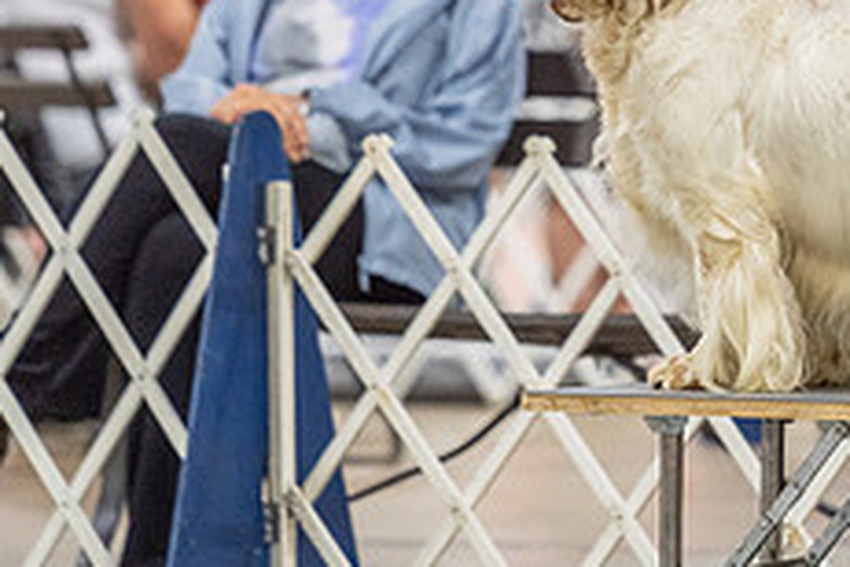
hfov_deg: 4.1
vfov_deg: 2.7
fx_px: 11852
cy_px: -98
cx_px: 626
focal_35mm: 502
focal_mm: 200
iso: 3200
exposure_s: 1/250
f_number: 2.8
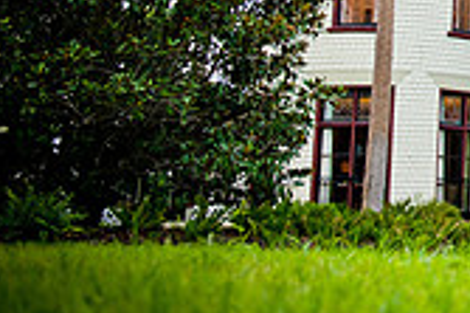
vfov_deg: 11.0
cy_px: -189
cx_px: 757
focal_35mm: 118
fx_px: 1539
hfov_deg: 15.6
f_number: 3.2
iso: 200
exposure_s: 1/100
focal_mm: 34
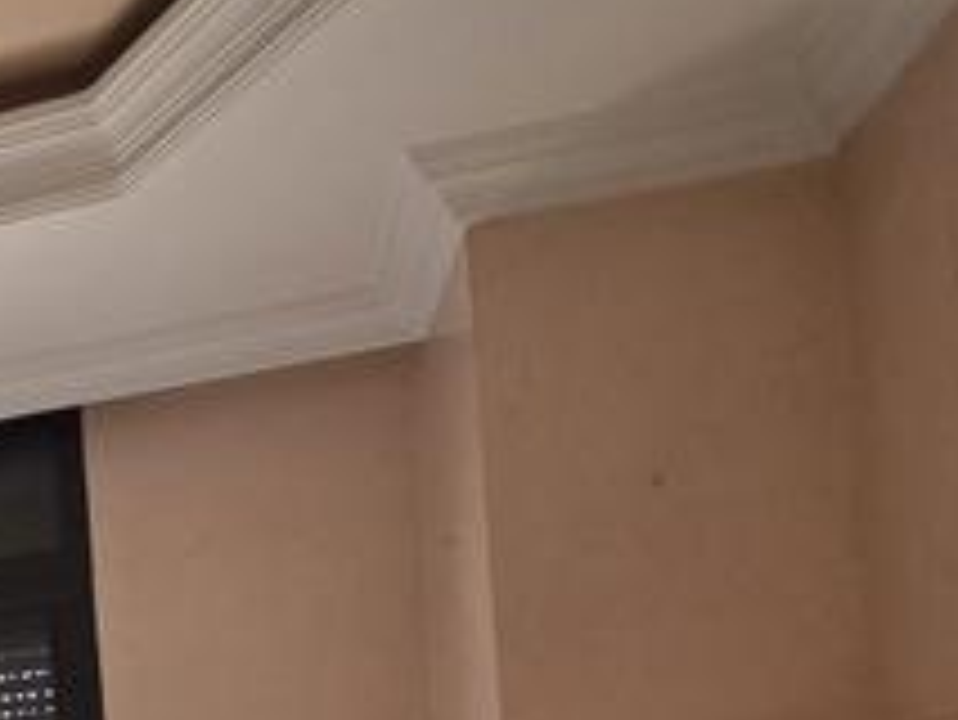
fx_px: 1080
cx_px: -31
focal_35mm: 39
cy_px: 1026
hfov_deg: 40.8
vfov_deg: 27.7
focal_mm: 2.2
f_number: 1.9
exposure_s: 1/100
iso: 64
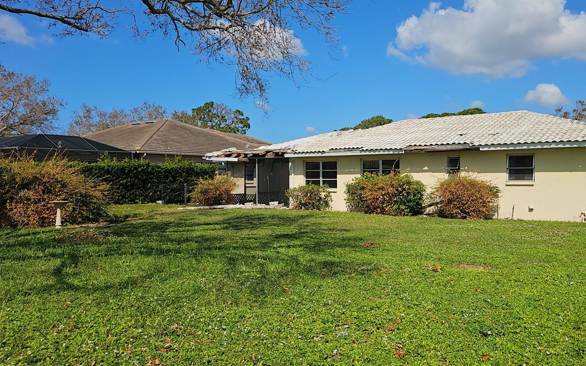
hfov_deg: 59.0
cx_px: 361
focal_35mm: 32
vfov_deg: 39.4
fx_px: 511
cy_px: 181
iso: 10
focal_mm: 6.3
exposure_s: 1/1814
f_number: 1.7
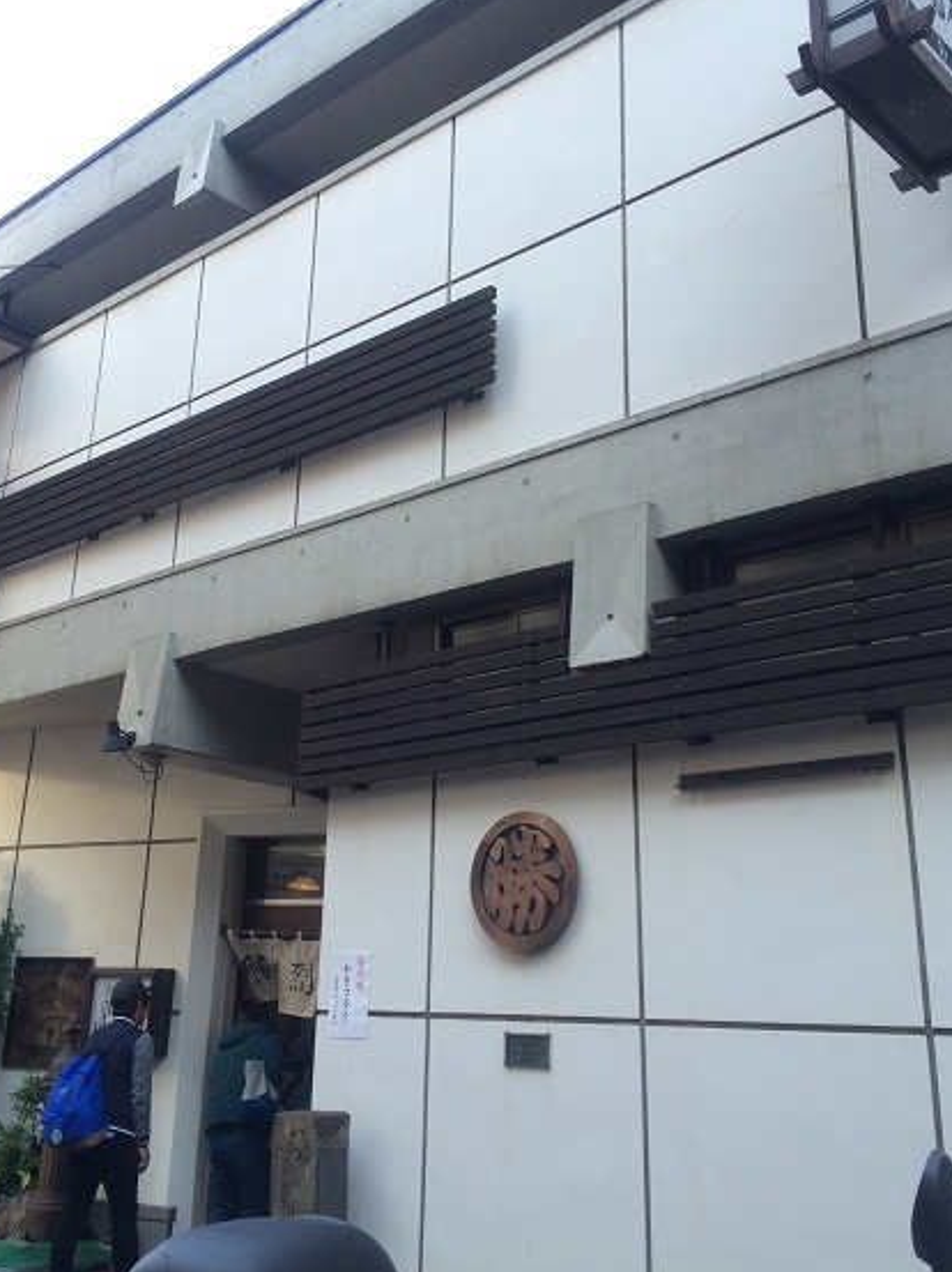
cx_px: 390
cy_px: 536
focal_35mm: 38
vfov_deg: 48.8
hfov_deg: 37.6
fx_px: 1395
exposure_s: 1/127
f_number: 2.2
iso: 32
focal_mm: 4.12
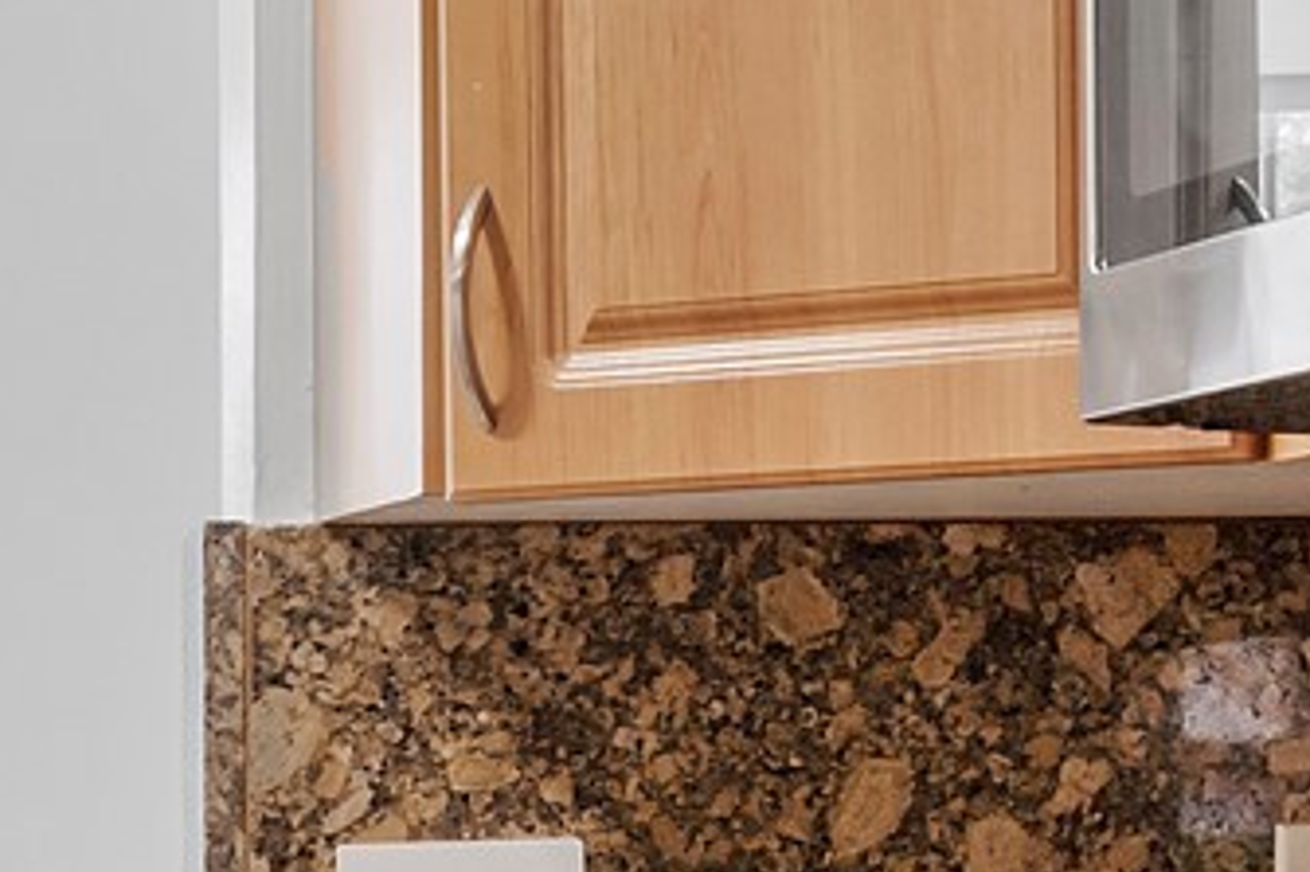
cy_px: 974
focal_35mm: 177
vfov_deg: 7.7
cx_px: -821
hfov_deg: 11.0
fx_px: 6437
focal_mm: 35
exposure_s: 1/25
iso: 640
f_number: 9
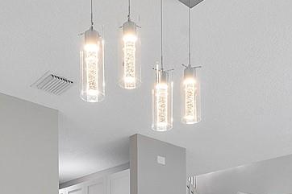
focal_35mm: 45
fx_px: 365
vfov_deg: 24.7
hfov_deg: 43.6
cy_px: 271
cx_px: 140
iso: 160
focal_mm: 10
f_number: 11
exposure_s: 1/6
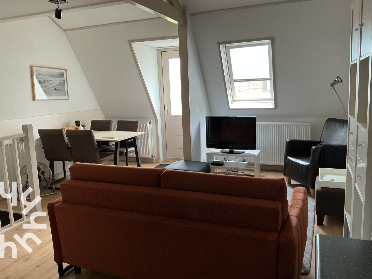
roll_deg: +2.4
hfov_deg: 61.7
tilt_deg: -9.0
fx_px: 312
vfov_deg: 48.2
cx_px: 186
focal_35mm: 29
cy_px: 140
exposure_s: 1/60
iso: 100
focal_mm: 3
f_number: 1.8
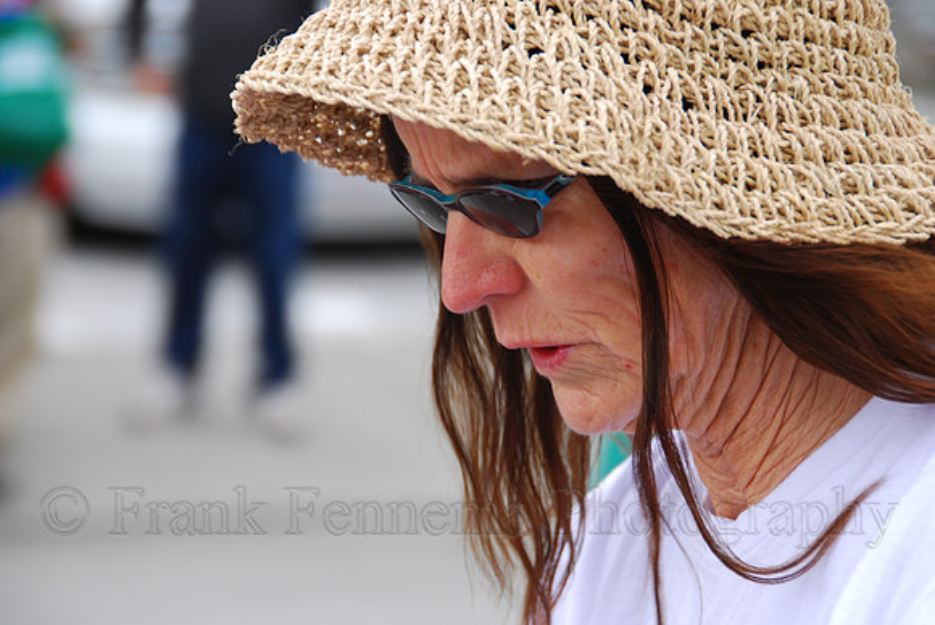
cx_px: 468
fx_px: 4680
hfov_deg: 11.4
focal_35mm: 180
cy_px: 312
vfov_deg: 7.6
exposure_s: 1/180
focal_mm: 120
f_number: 5.6
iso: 200
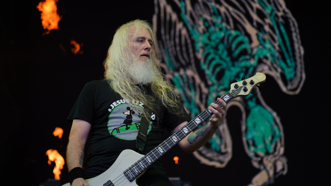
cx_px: 165
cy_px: 81
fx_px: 974
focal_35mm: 111
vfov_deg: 10.9
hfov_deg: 19.3
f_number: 4
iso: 100
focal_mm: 105
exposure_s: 1/125
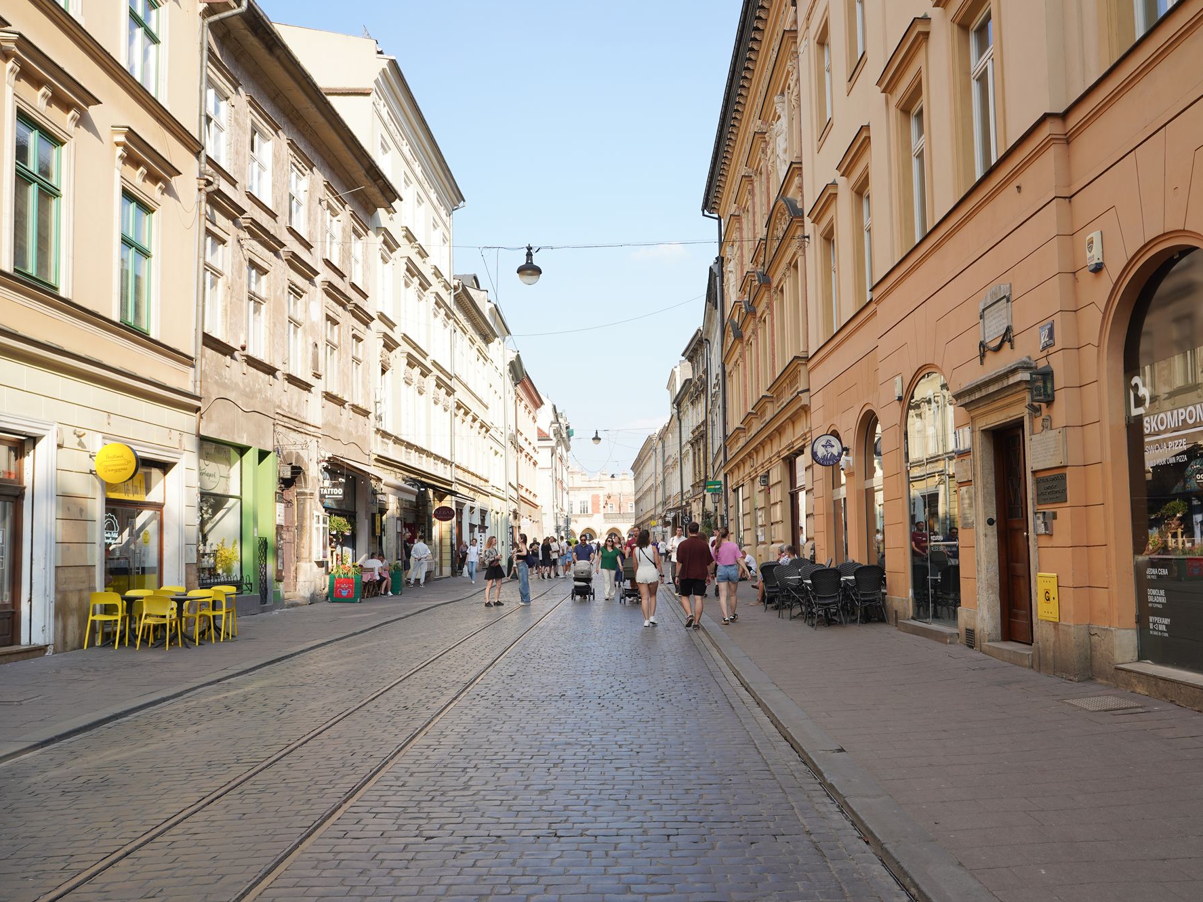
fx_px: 904
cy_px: 451
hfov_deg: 67.2
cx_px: 643
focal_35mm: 26
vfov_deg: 53.1
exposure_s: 1/100
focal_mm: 24
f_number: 8
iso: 100
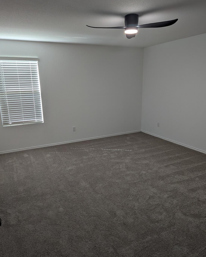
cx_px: 99
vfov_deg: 66.0
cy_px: 129
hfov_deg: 54.9
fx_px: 198
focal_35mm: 26
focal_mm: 6.81
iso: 57
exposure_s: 1/60
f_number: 1.85
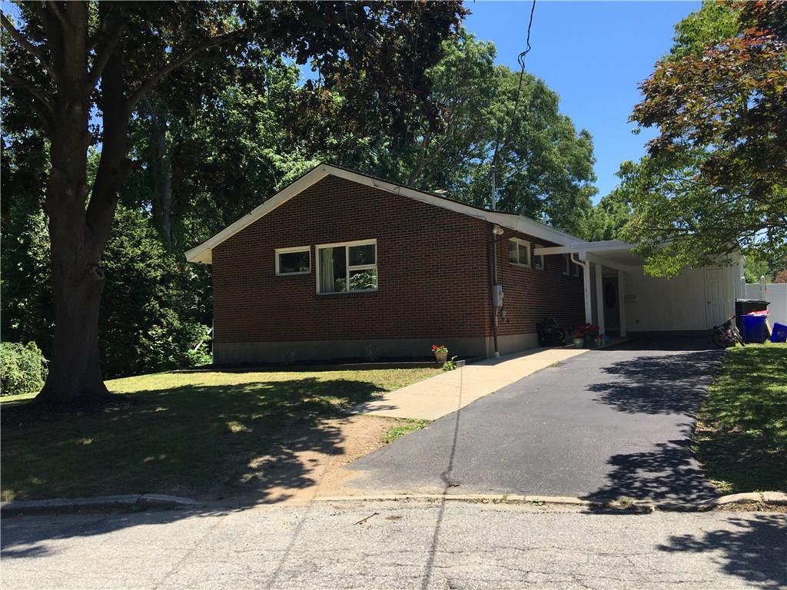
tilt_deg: +2.2
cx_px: 394
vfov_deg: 48.2
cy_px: 295
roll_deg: +1.4
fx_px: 659
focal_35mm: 29
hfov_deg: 61.7
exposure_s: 1/950
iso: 25
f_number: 2.2
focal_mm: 4.15
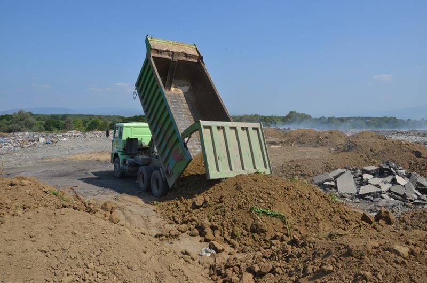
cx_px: 214
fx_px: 320
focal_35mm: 27
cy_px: 142
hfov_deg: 67.5
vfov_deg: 47.7
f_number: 22
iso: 500
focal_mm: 18
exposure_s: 1/250
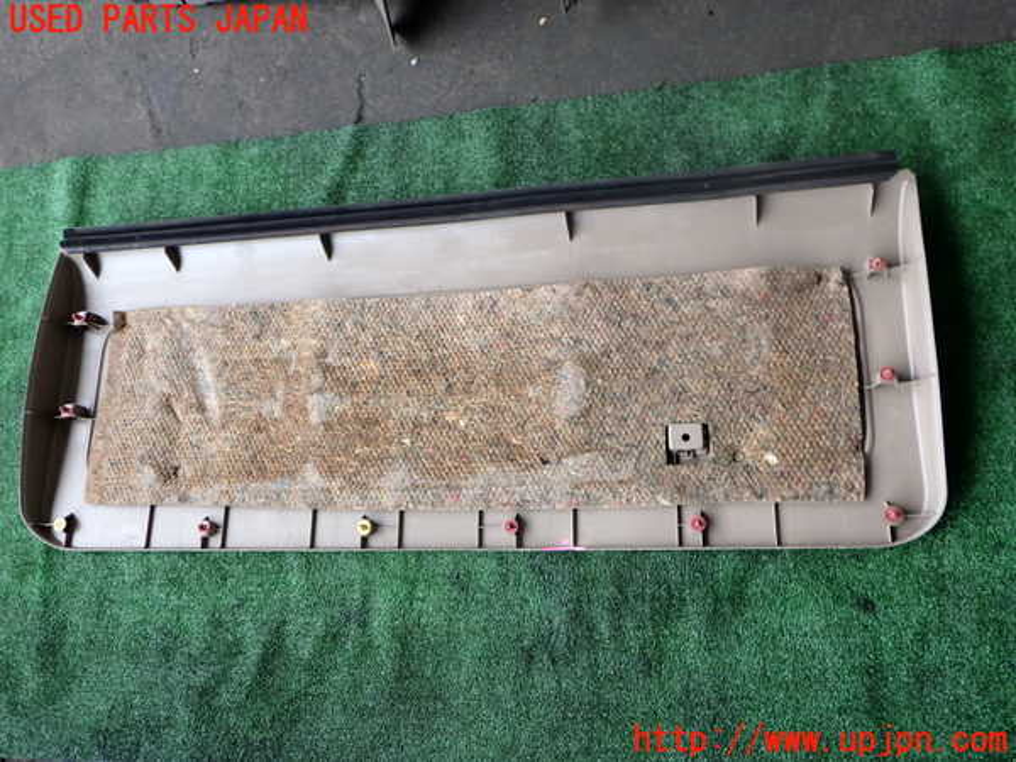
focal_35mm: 30
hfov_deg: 60.0
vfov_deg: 46.8
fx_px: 881
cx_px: 508
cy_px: 381
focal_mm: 5.4
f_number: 2.3
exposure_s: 1/160
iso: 100
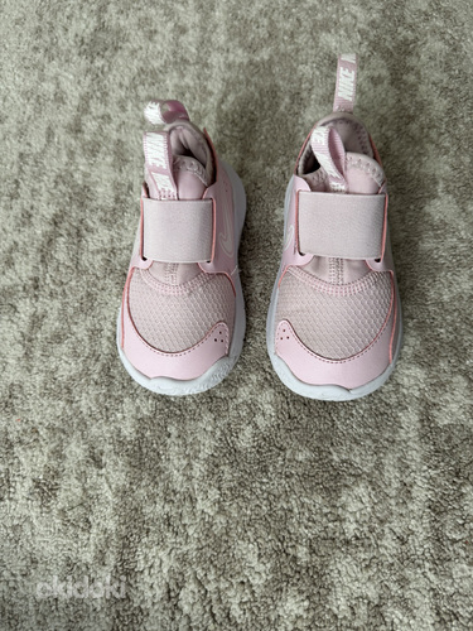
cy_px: 316
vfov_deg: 71.6
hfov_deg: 56.8
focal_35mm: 24
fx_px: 437
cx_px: 236
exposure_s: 1/121
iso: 125
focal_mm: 6.76
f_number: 1.78
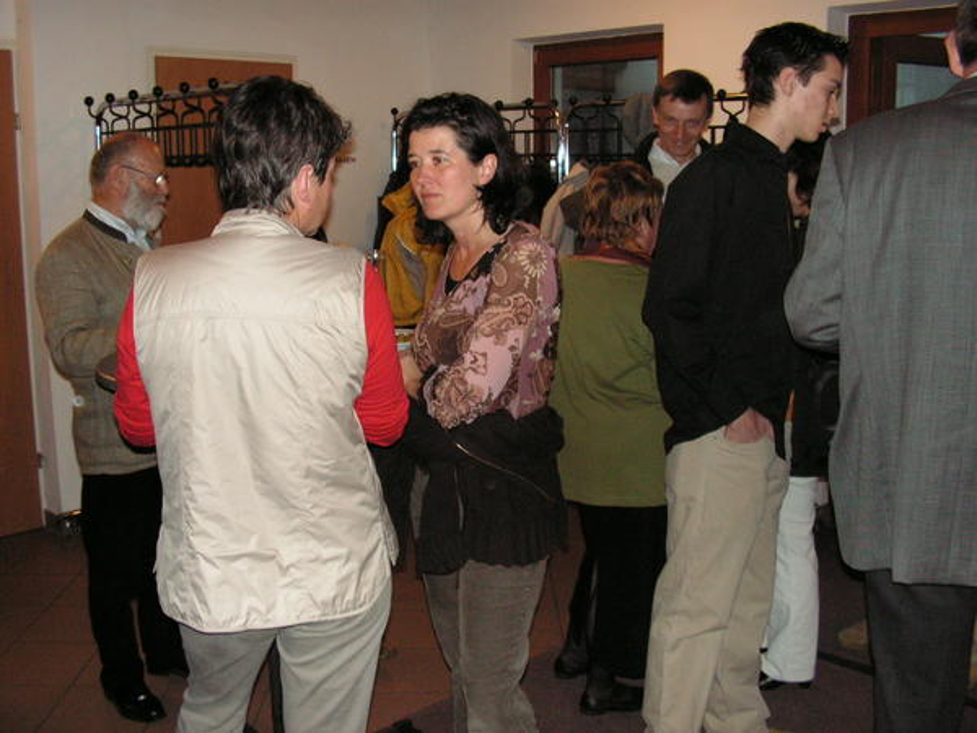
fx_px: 1016
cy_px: 366
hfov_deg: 51.4
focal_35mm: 36
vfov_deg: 39.7
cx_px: 488
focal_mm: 6
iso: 160
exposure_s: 1/40
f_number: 3.2
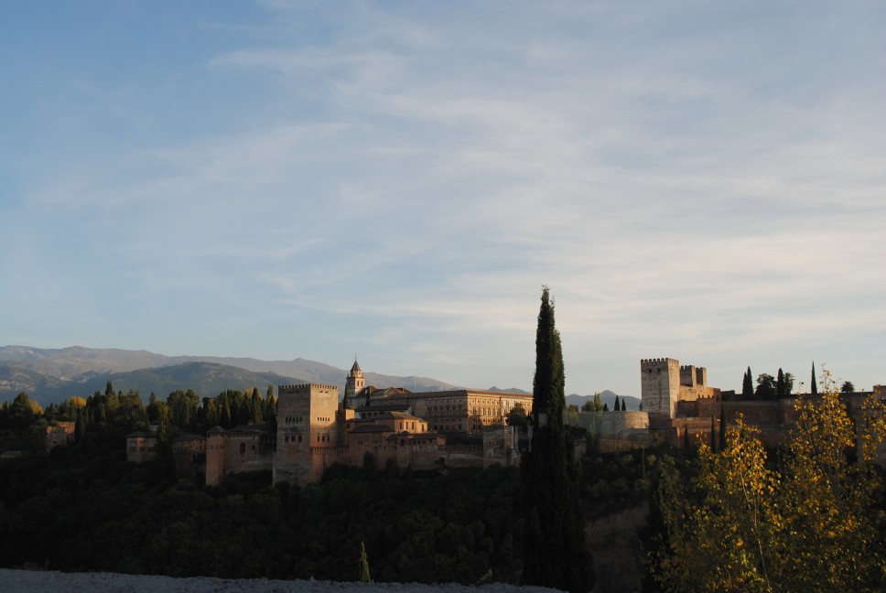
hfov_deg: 43.6
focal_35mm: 45
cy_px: 296
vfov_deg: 29.9
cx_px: 443
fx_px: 1109
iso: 100
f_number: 6.3
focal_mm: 30
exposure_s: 1/160
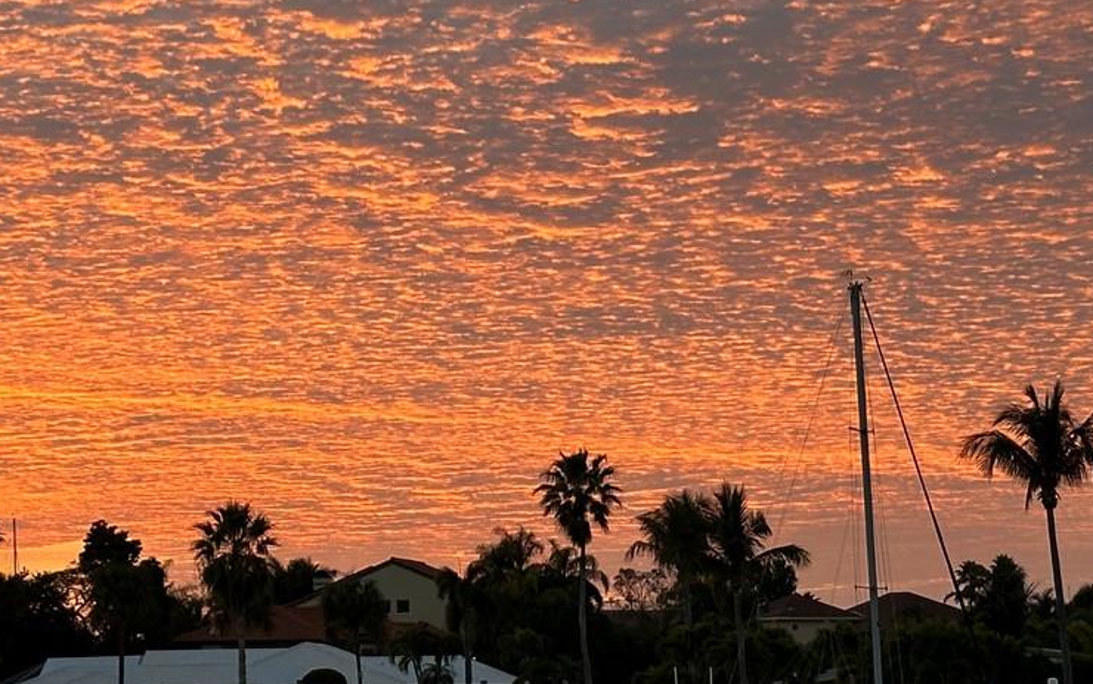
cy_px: 216
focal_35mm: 110
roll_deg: +0.7
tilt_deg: +7.2
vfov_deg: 11.9
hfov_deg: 18.9
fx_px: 3278
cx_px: 359
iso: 50
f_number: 1.78
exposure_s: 1/171
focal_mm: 6.86
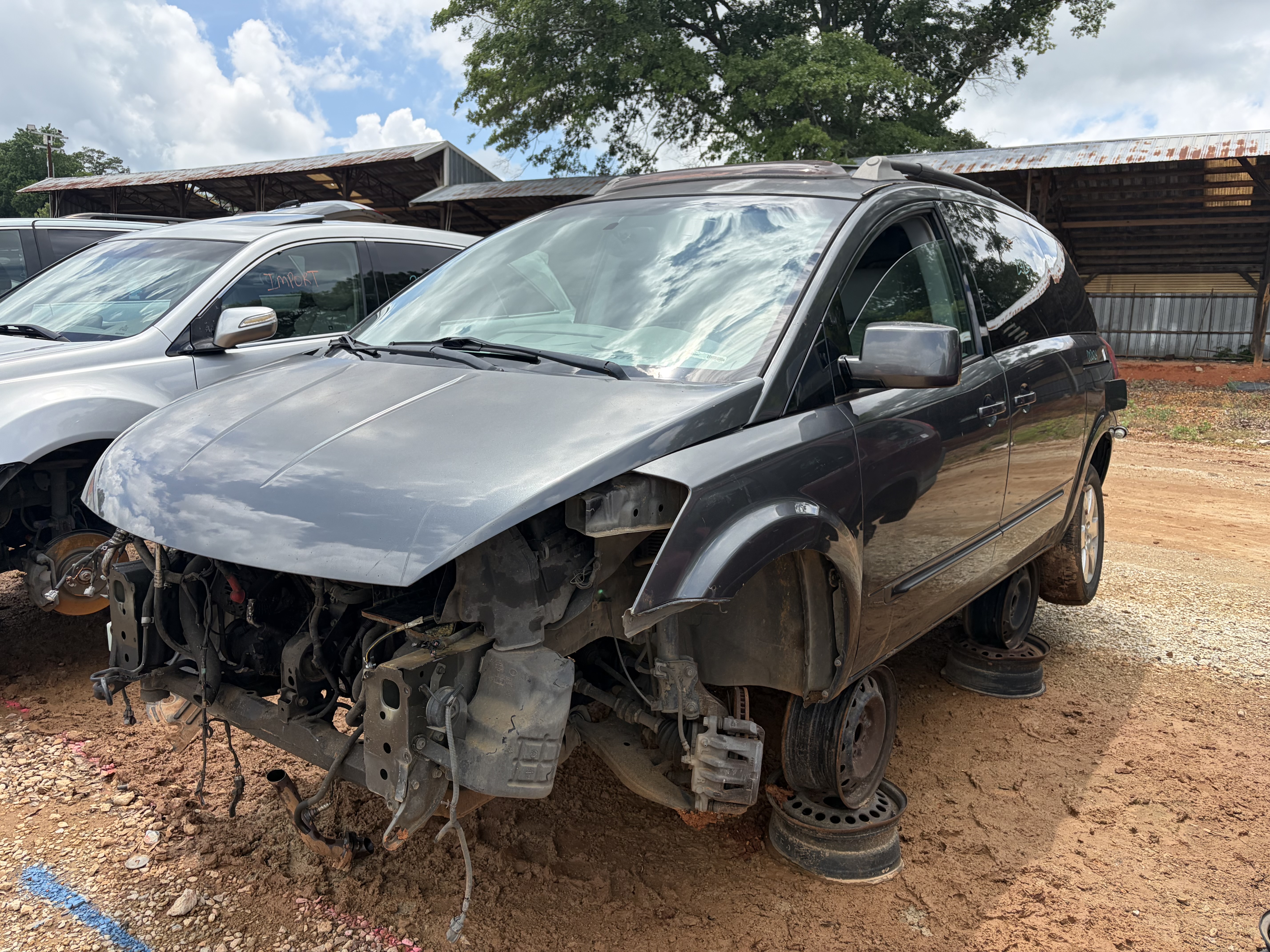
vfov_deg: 53.1
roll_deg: -2.9
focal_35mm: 26
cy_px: 476
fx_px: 954
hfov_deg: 67.3
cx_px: 635
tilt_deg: -8.6
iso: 64
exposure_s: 1/2985
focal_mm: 5.96
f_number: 1.6
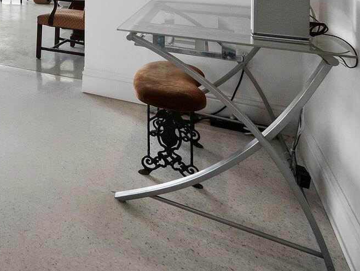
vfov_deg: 33.8
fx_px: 354
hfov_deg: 41.8
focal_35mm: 34
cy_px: -55
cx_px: -43
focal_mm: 7
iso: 400
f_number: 11
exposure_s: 1/5
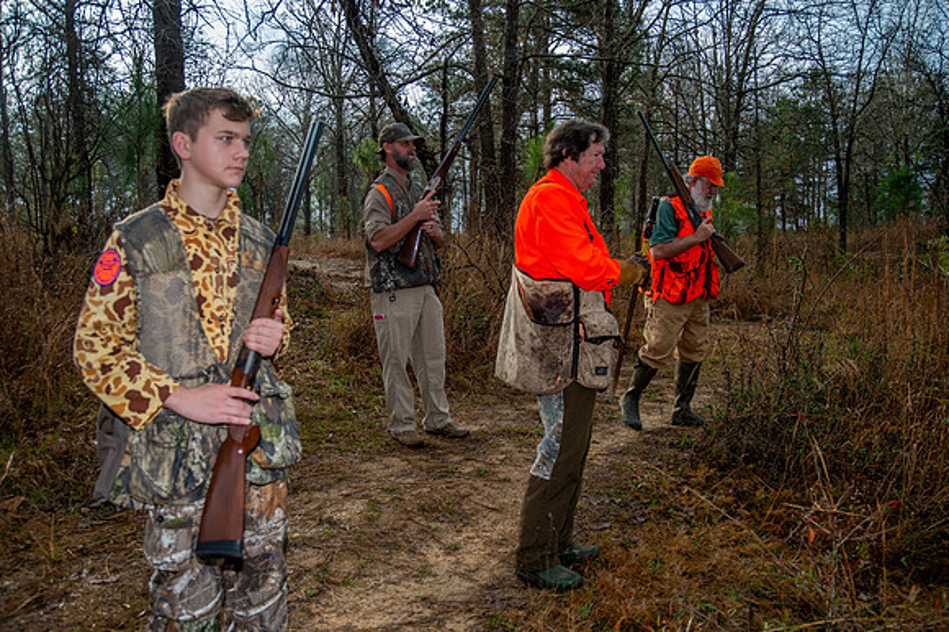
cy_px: 316
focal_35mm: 34
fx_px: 896
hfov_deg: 55.8
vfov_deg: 38.8
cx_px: 474
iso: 250
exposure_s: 1/250
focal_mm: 34
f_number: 8
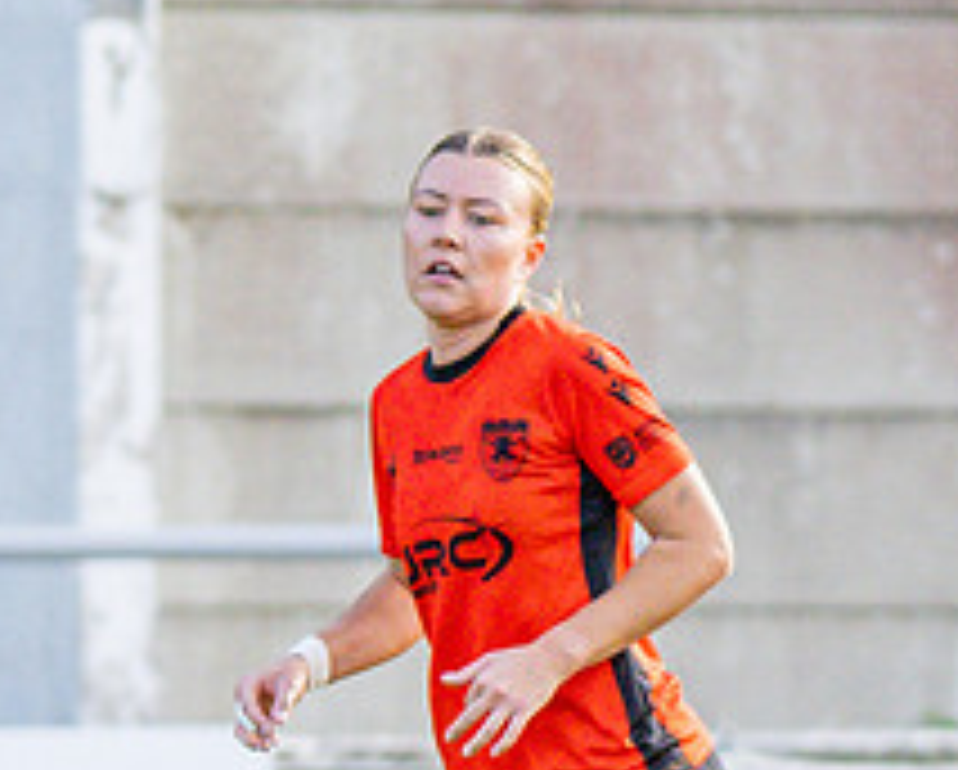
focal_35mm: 2116
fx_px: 60078
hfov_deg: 0.9
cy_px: 1040
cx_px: -148
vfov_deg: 0.7
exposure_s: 1/3200
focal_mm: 300
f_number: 2.8
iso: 900
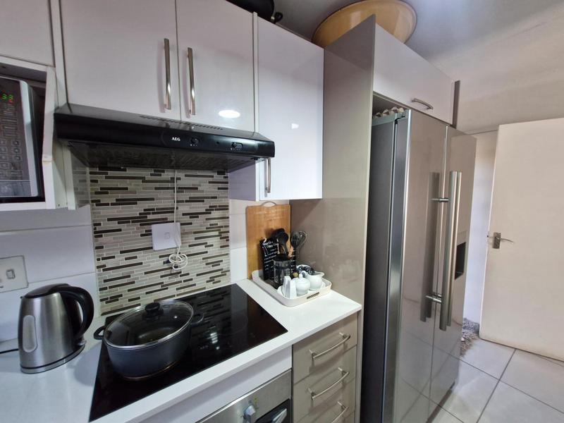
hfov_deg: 106.2
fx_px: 212
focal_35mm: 13
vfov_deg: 89.9
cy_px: 212
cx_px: 282
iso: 500
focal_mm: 1.74
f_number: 2.2
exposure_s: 1/33
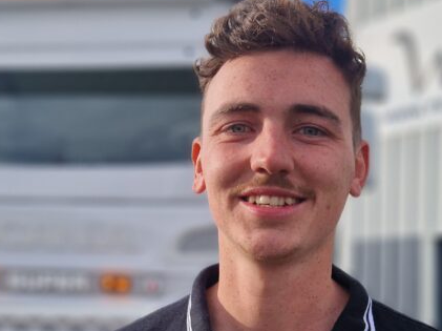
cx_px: 209
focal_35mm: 56
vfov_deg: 25.6
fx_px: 714
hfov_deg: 34.4
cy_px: 270
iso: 50
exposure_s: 1/686
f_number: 1.8
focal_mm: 5.4
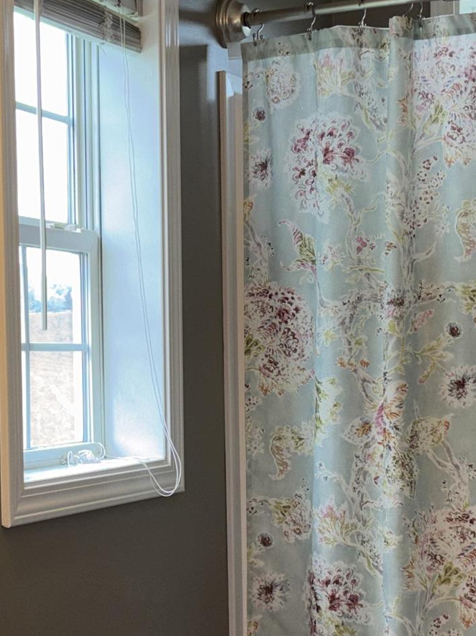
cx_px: 108
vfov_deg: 23.2
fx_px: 1540
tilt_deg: -2.8
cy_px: 427
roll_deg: +1.3
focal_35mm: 84
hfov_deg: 17.4
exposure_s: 1/30
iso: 40
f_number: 1.6
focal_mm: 5.96
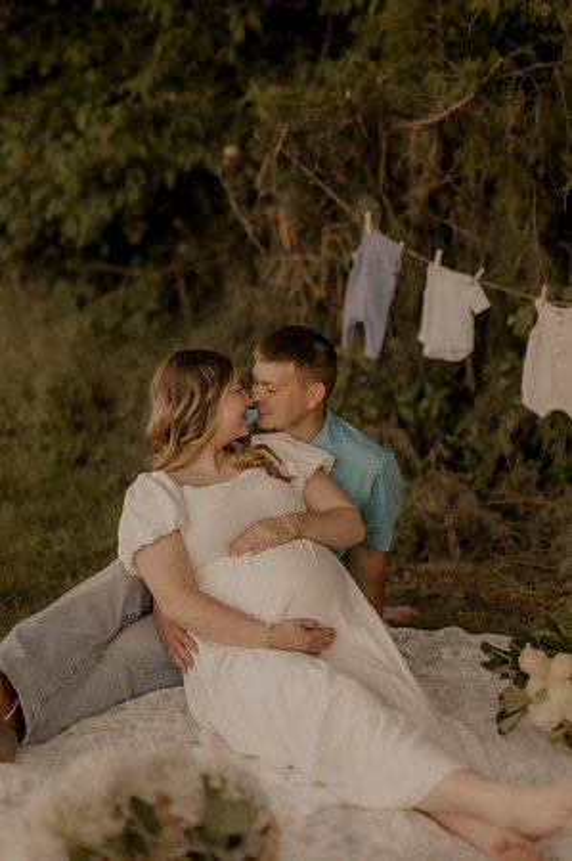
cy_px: 430
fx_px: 1194
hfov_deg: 26.9
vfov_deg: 39.6
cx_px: 286
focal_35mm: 50
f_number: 1.4
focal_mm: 50
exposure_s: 1/1000
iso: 200
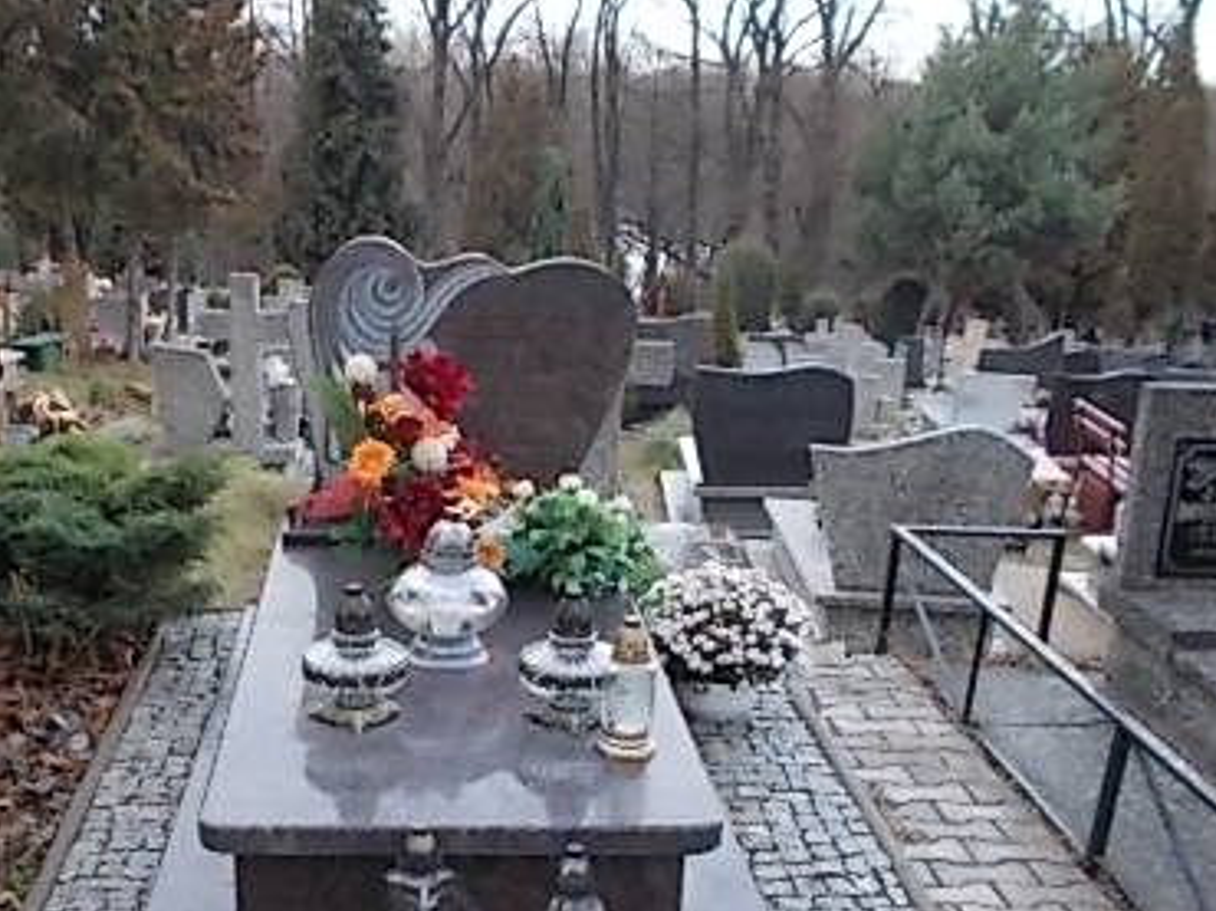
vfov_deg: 31.4
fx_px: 1580
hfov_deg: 41.8
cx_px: 467
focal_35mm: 45
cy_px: 707
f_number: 3.2
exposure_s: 1/30
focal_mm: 4.6
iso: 80
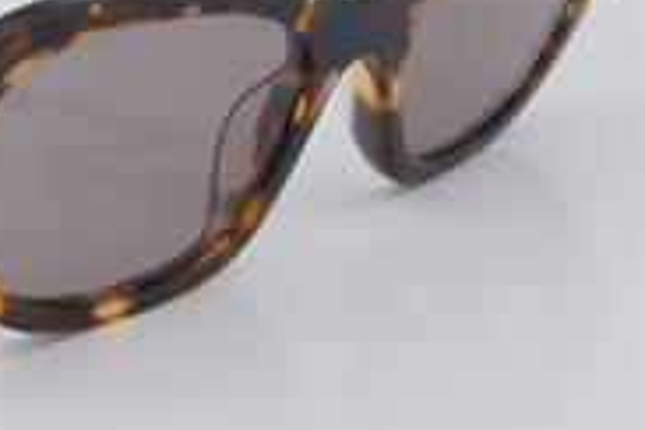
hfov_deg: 12.3
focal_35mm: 164
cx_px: -53
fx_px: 2938
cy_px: 49
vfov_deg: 8.3
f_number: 32
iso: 100
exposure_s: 1/3
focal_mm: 50
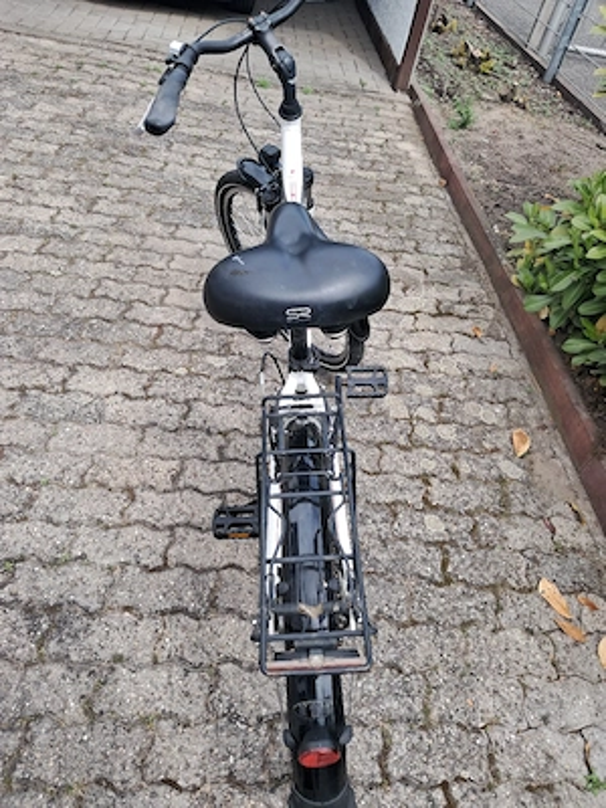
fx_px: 630
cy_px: 404
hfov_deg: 51.4
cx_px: 303
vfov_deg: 65.3
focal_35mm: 27
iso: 50
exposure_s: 1/167
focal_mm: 4
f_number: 1.8
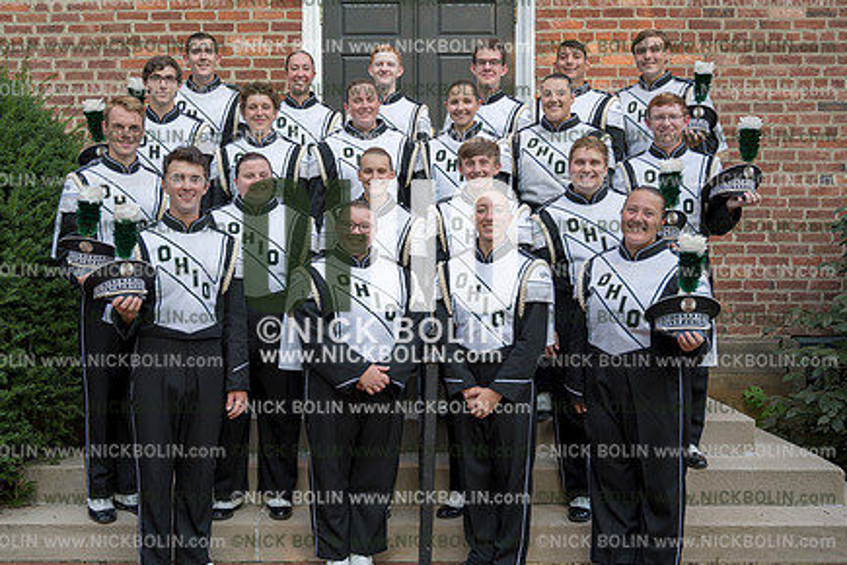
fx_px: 988
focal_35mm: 42
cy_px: 272
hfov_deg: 46.3
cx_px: 380
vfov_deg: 31.9
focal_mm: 31.5
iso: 125
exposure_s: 1/100
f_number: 4
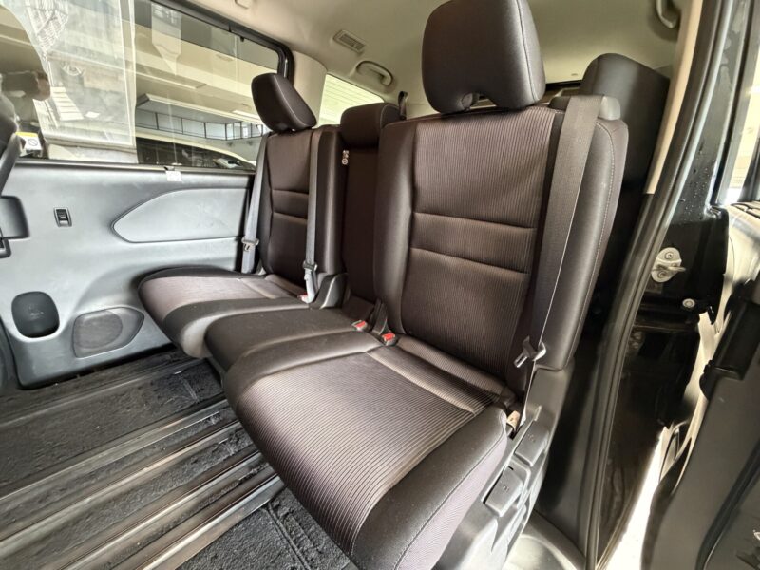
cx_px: 380
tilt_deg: -16.7
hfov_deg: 102.1
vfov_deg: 85.7
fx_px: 307
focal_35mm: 14
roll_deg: -5.0
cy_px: 285
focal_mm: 2.22
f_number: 2.2
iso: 800
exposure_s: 1/50
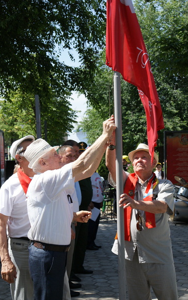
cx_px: 96
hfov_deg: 23.8
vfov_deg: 37.2
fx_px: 447
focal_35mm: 55
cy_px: 152
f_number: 5.6
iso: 400
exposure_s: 1/1000
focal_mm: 35
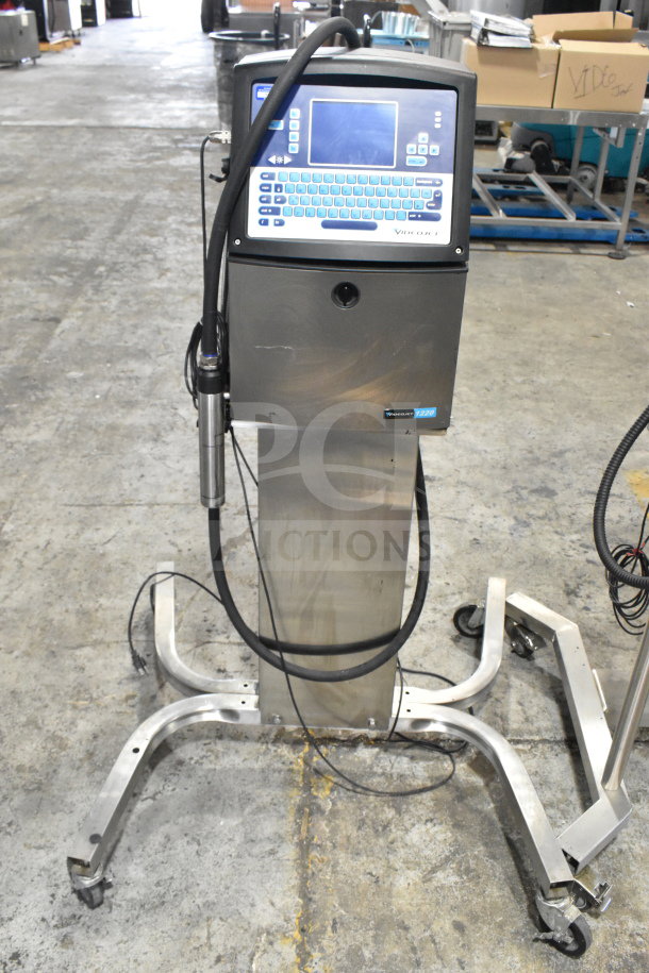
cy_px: 486
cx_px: 324
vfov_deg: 57.2
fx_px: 892
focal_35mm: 33
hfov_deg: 40.0
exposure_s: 1/250
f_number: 8
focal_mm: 22
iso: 6400
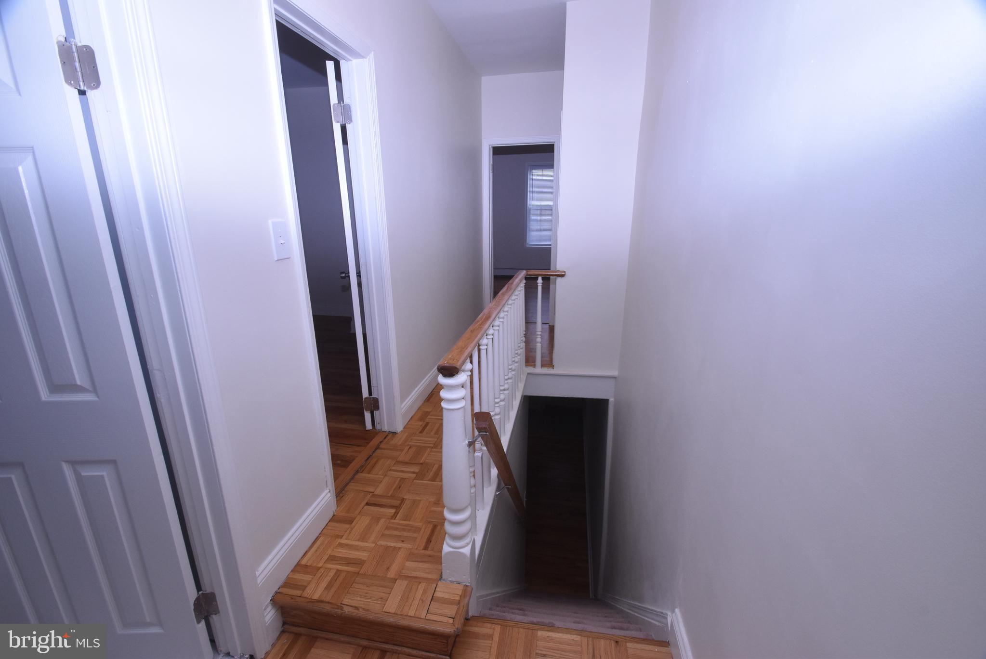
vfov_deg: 77.4
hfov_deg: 100.4
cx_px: 493
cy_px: 330
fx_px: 411
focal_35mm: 15
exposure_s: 1/60
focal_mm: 10
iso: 1000
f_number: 13
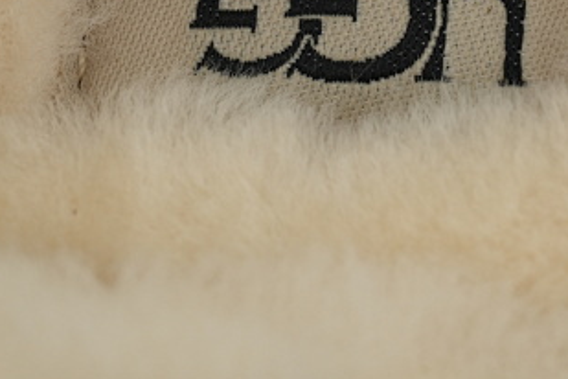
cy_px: 51
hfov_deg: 6.6
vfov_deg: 4.4
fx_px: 4907
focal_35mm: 311
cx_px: 358
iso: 400
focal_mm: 120
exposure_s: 1/100
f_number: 11
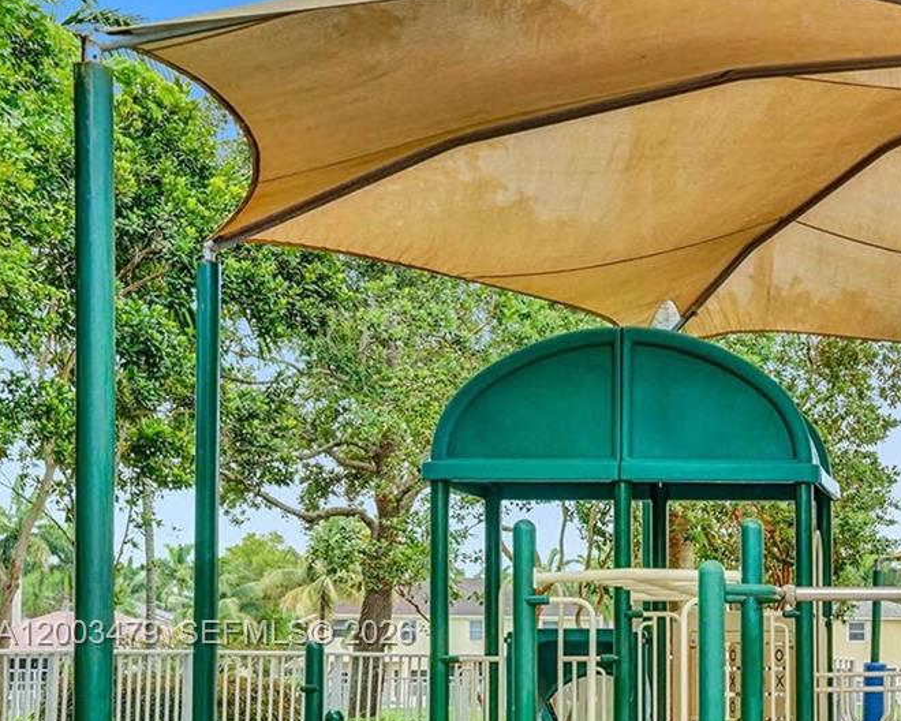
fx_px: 1760
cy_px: 635
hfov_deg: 25.7
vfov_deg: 22.6
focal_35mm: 66
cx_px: 1081
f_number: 16
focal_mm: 29
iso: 1250
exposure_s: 1/500
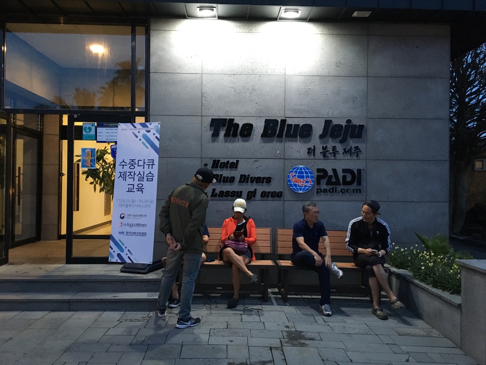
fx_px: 407
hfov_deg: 61.7
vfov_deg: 48.2
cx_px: 243
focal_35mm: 29
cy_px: 182
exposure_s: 1/30
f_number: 2.2
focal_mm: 4.15
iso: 160
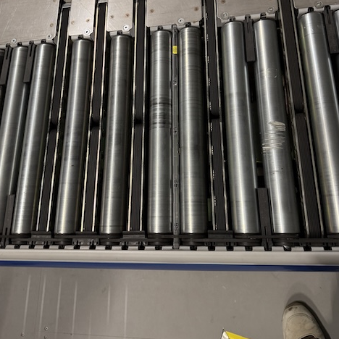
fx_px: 321
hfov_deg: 55.6
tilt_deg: -71.7
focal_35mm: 29
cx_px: 167
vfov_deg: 54.8
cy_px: 120
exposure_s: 1/60
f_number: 1.78
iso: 250
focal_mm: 6.76
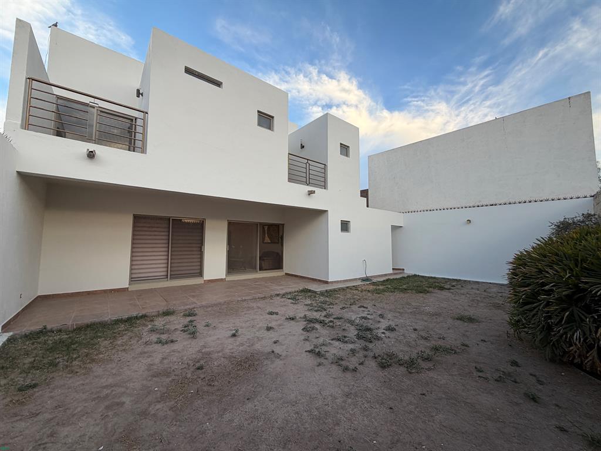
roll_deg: +0.0
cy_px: 226
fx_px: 243
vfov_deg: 85.7
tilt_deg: +4.0
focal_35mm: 14
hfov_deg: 102.1
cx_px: 300
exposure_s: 1/121
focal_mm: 2.22
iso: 64
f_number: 2.2
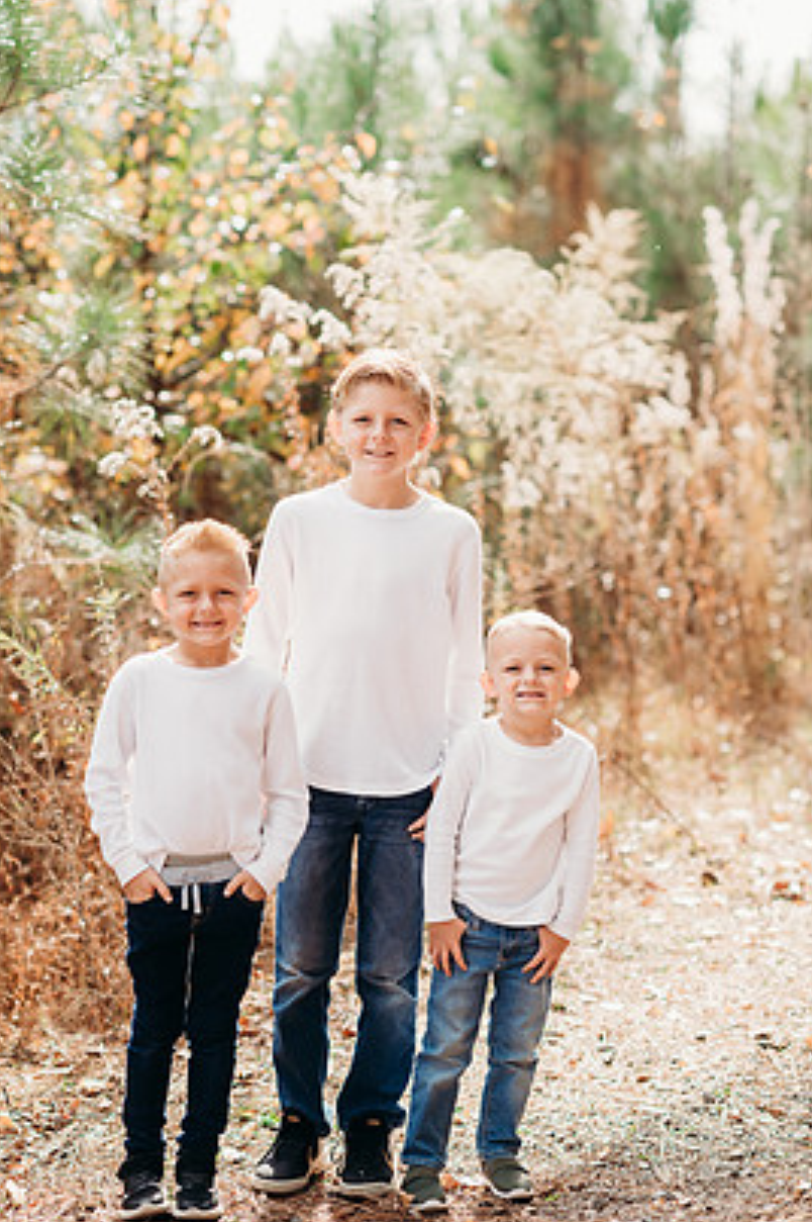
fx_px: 3219
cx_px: 370
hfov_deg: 14.4
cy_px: 619
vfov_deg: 21.5
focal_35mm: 95
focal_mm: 85
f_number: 2.2
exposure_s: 1/1000
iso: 100
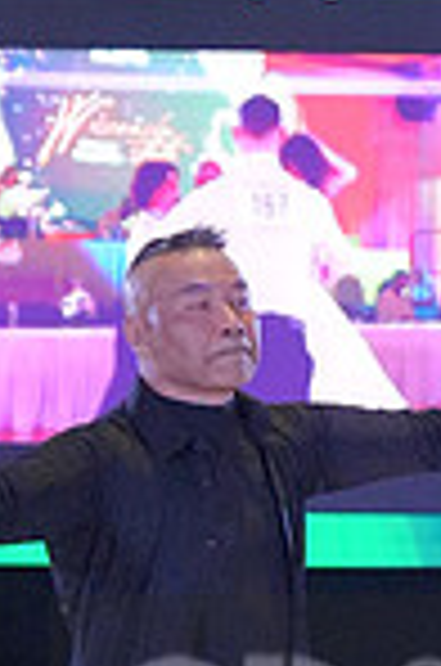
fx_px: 5224
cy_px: 747
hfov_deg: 4.8
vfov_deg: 7.2
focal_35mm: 283
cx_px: 673
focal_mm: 48
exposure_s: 1/500
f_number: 3.2
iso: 5000
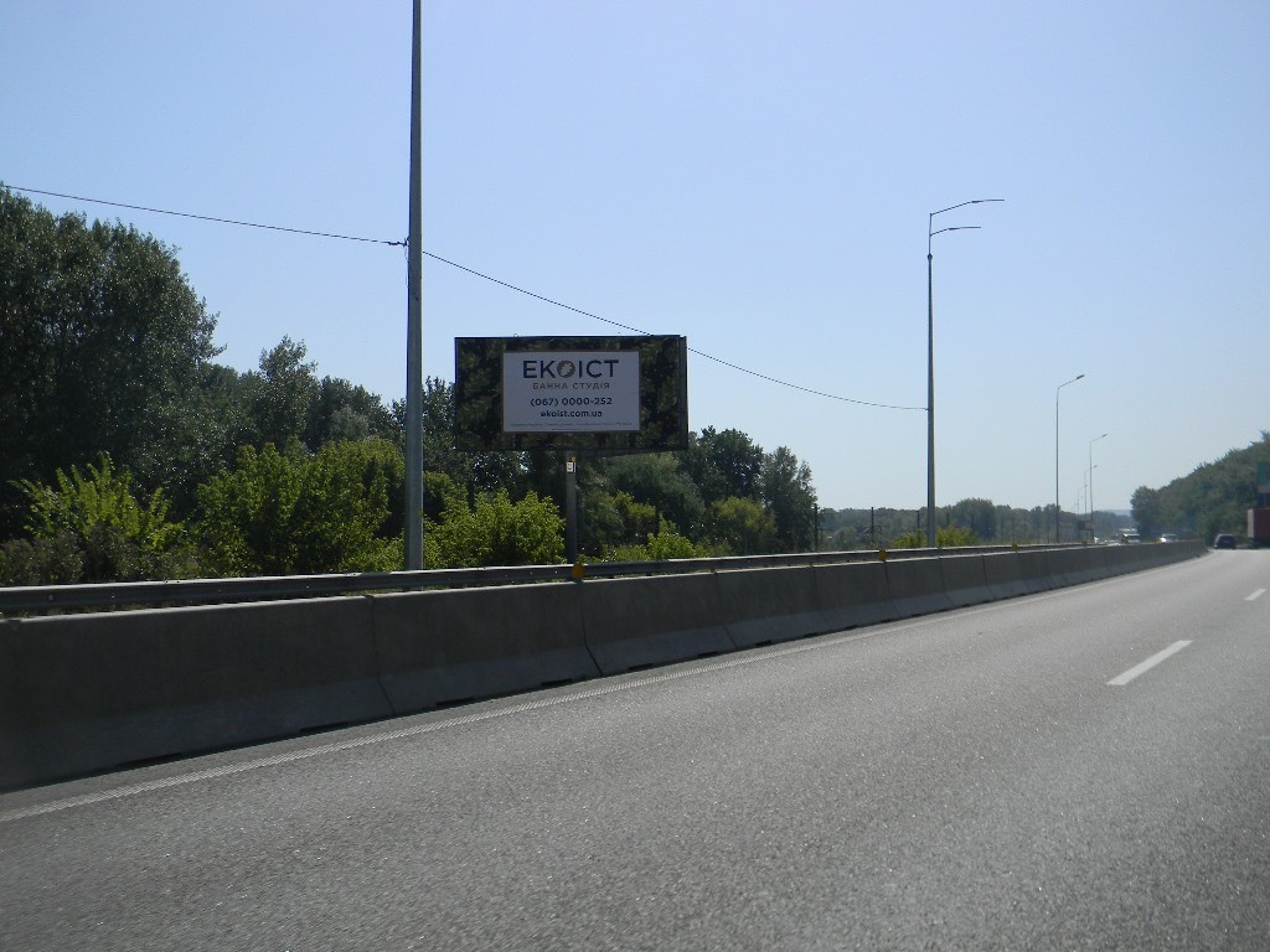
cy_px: 476
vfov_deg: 39.7
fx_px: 1321
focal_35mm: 36
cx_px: 635
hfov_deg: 51.4
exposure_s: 1/399
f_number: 7.4
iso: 80
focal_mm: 6.4
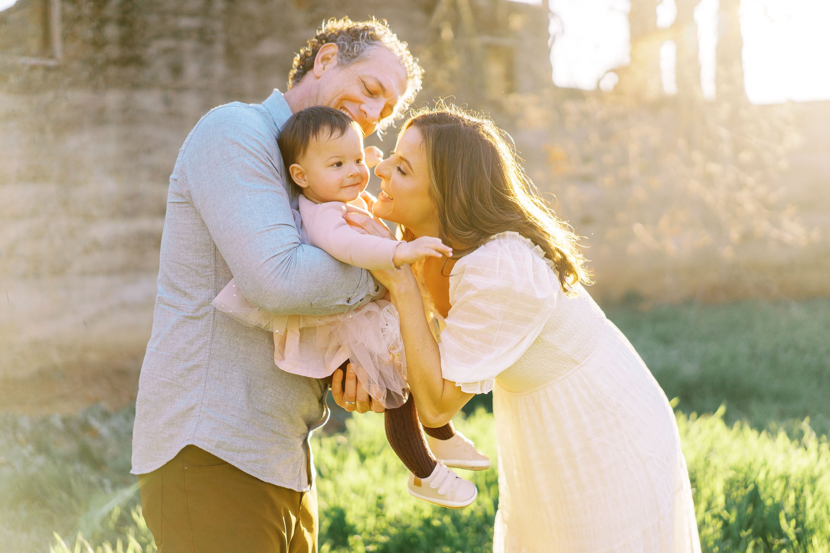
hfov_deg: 36.2
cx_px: 415
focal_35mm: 55
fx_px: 1268
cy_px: 276
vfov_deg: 24.6
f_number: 1.8
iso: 400
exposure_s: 1/3200
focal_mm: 55
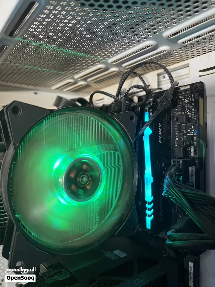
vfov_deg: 67.3
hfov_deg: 53.1
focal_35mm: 26
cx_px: 108
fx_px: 215
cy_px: 144
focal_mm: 5.7
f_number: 1.5
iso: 400
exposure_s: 1/45
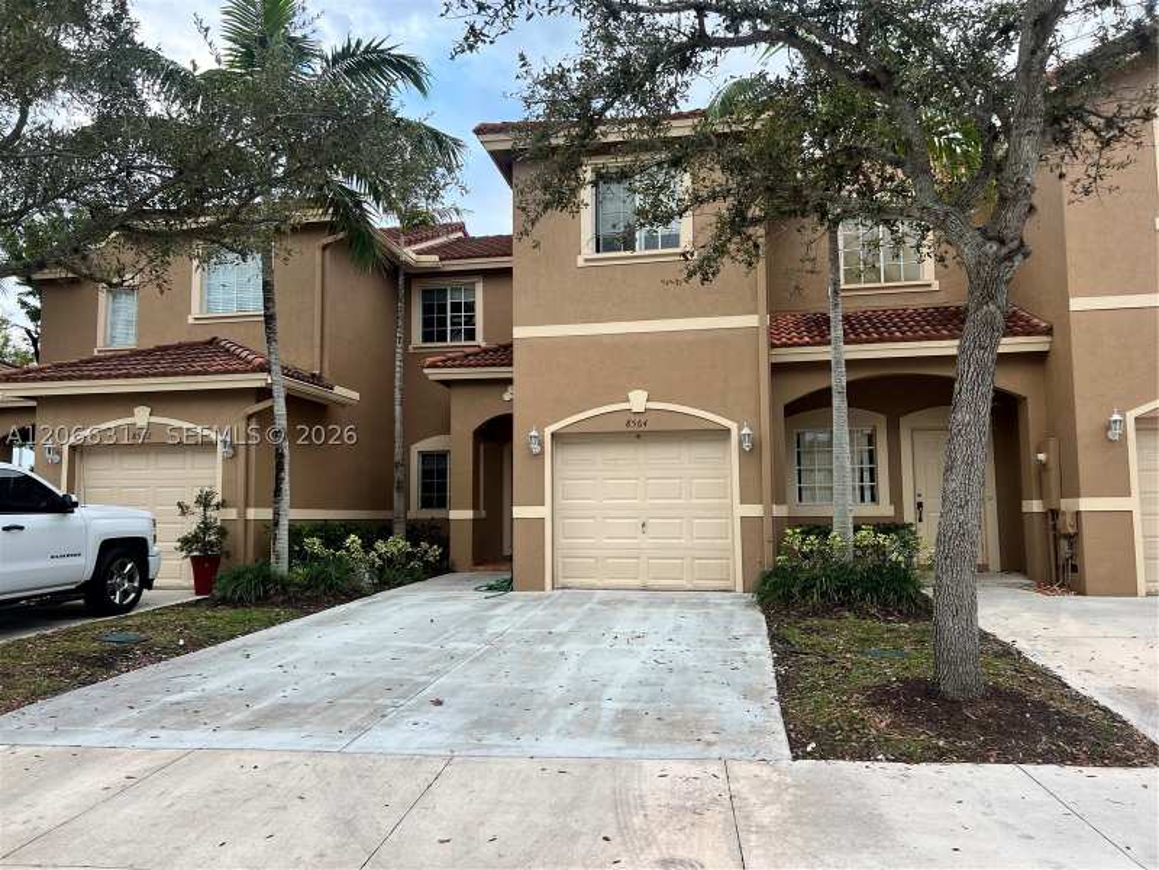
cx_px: 580
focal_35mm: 26
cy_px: 435
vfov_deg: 53.1
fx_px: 871
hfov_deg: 67.3
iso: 32
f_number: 1.5
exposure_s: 1/124
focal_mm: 5.7
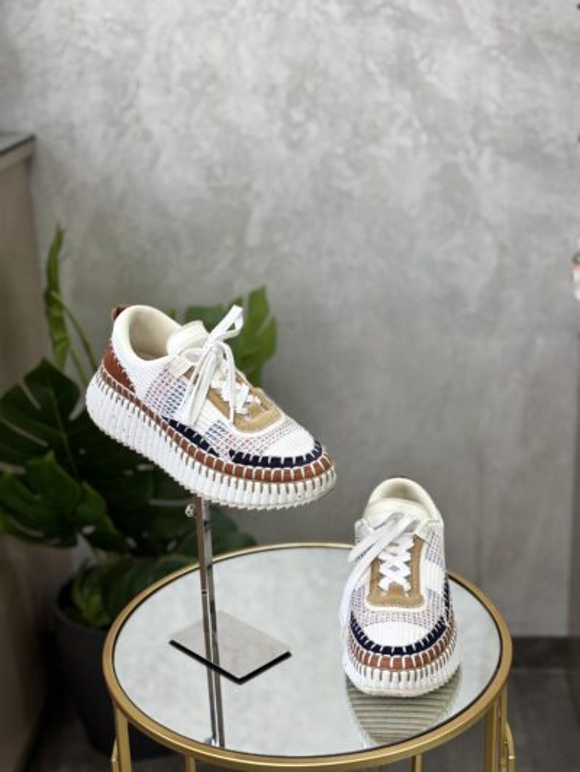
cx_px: 290
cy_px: 386
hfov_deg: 28.0
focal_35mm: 52
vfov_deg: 36.8
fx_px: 1161
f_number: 1.6
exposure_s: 1/50
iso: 25
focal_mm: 5.96
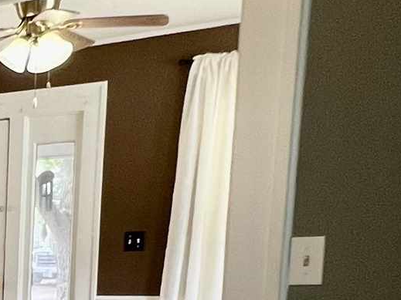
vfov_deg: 17.3
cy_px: 442
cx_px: -282
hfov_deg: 19.9
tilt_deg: -12.1
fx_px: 892
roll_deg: +2.3
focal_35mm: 77
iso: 125
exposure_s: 1/60
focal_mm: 1.57
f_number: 1.8
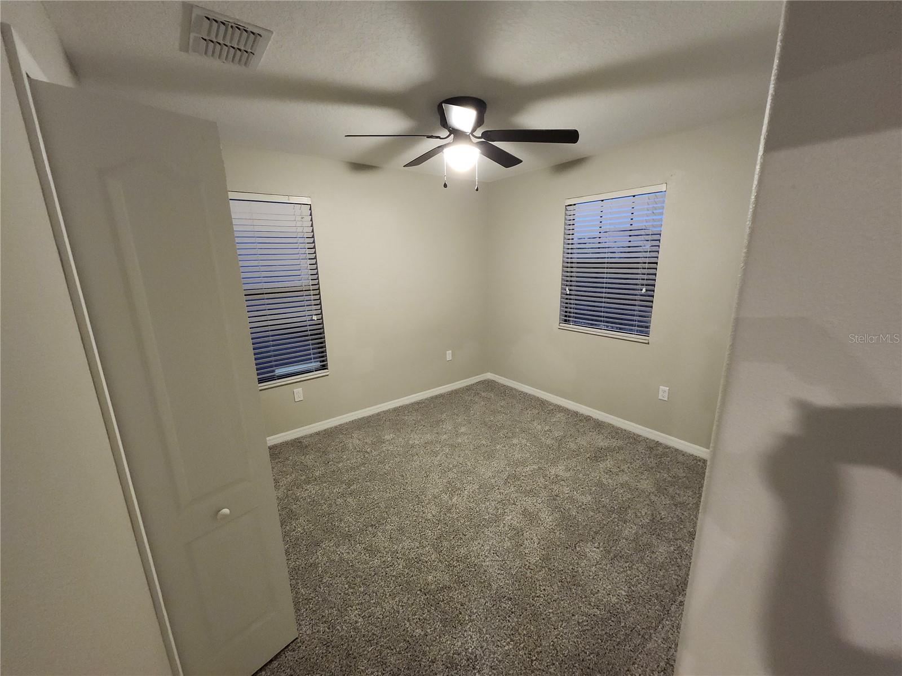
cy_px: 338
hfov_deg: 106.2
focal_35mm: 13
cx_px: 451
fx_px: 339
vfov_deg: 89.9
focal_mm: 1.74
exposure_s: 1/24
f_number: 2.2
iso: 800
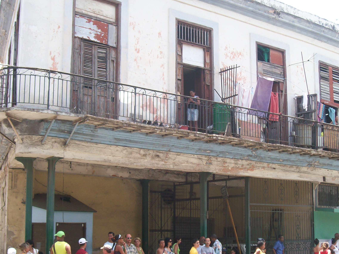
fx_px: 597
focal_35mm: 61
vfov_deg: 24.0
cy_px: 147
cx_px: 191
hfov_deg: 31.6
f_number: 3.1
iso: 80
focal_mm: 7.46
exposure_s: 1/253
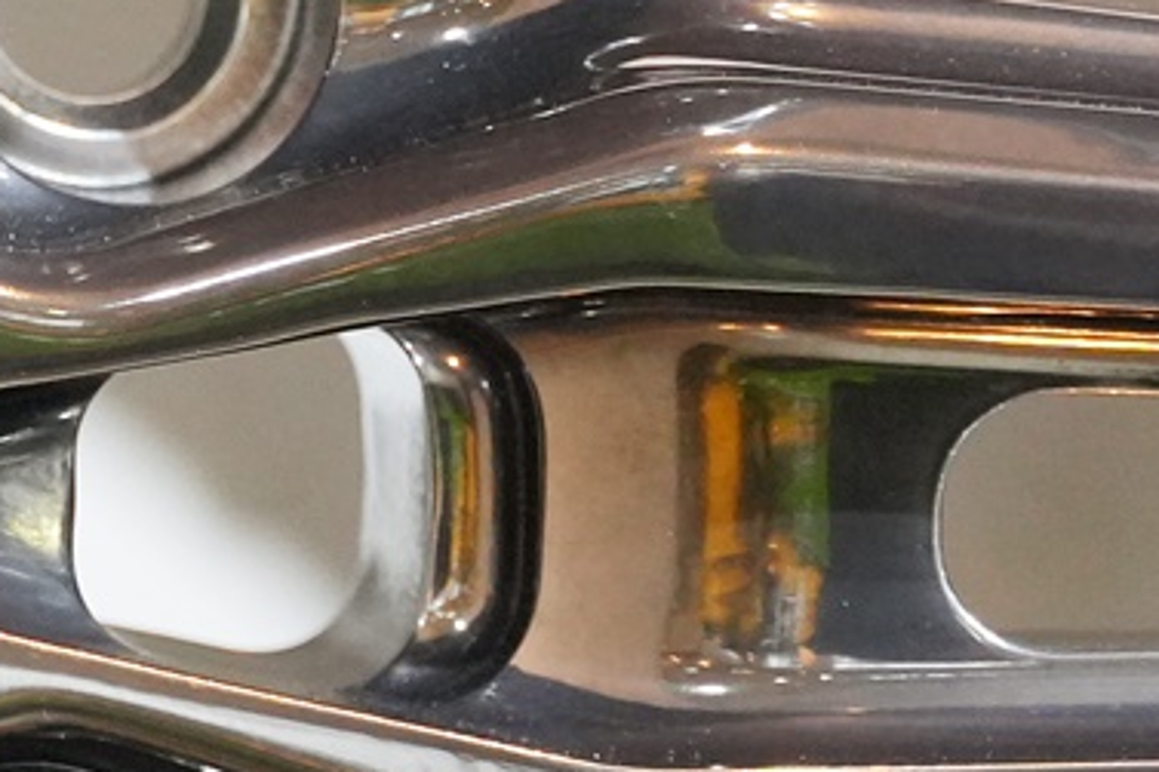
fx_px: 13451
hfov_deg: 4.9
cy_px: 434
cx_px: -784
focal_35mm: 418
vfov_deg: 3.3
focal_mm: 70
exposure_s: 1/125
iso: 3200
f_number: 5.6
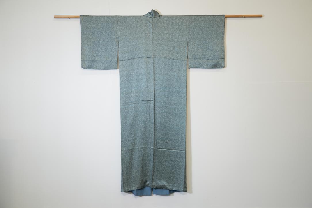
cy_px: 104
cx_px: 156
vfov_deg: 28.7
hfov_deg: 41.9
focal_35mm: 47
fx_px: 407
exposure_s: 1/50
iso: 400
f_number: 4
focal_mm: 47
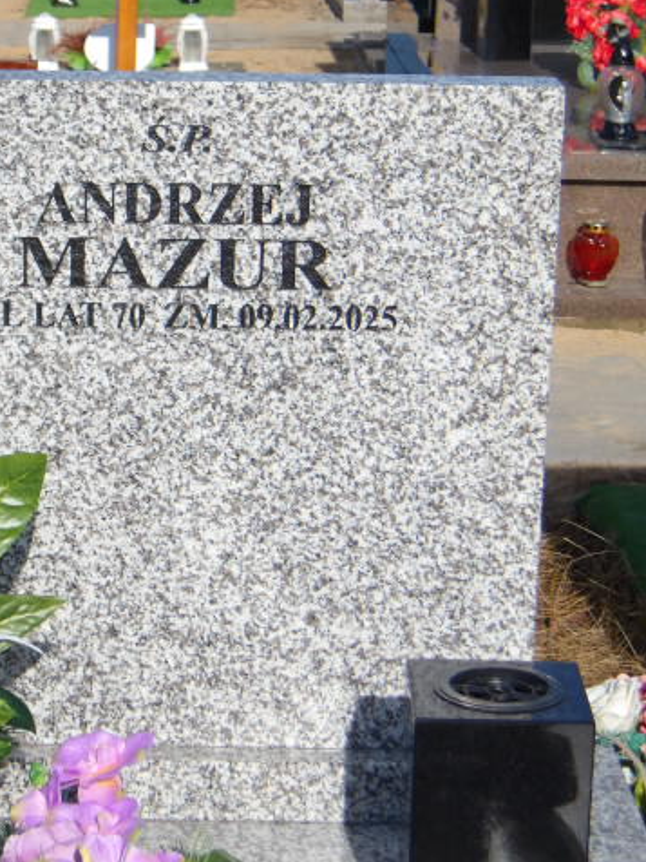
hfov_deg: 12.6
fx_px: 2911
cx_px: 98
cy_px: 429
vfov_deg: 16.8
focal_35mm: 117
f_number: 5.6
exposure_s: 1/608
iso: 100
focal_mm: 15.6
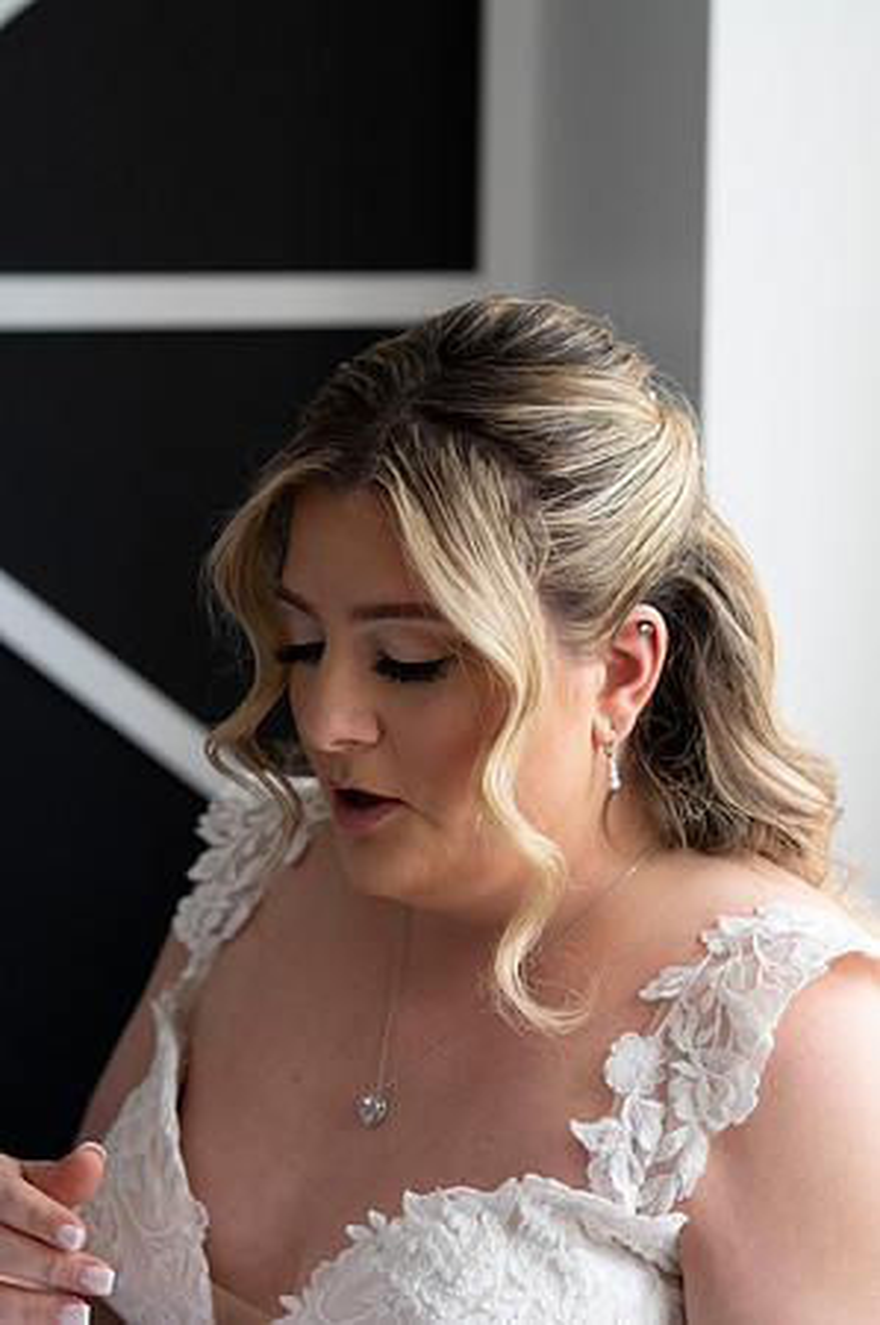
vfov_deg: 23.9
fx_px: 3124
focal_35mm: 85
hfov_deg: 16.0
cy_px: 662
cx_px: 440
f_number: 4
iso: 4000
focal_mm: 85
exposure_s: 1/2000
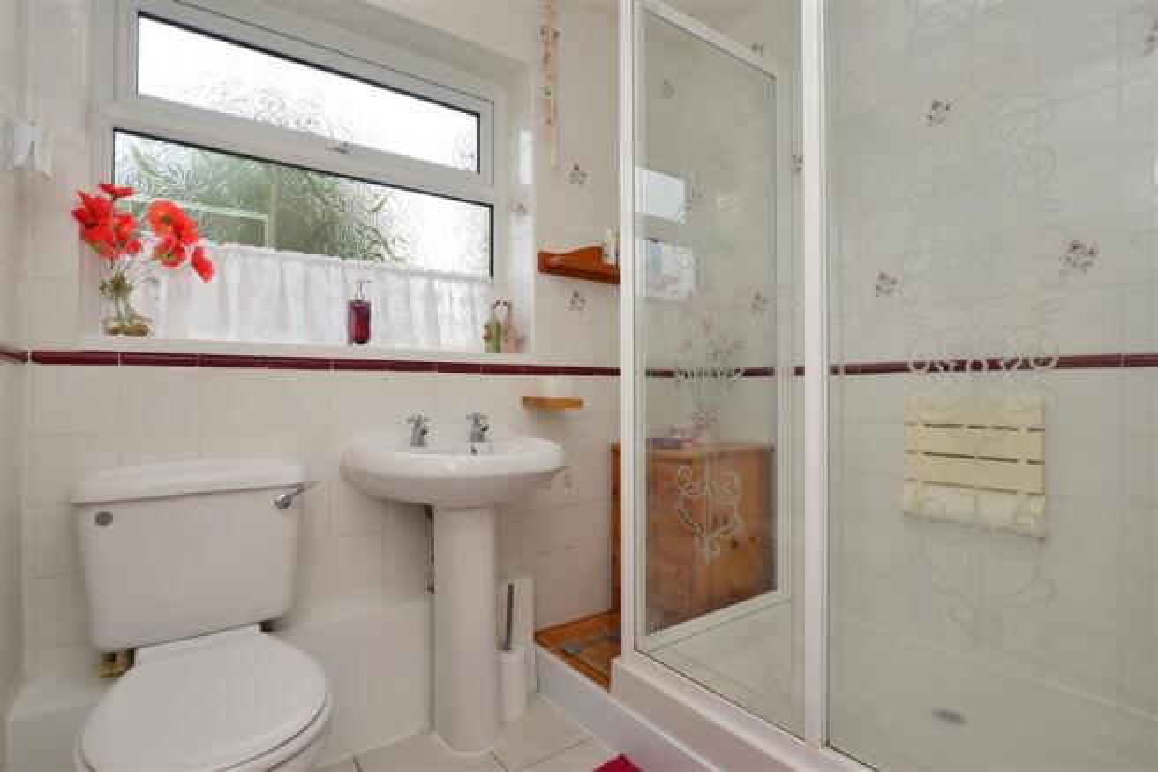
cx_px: 579
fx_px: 555
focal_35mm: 17
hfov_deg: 92.5
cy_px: 386
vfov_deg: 69.6
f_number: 5
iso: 200
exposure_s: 1/60
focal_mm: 11.5
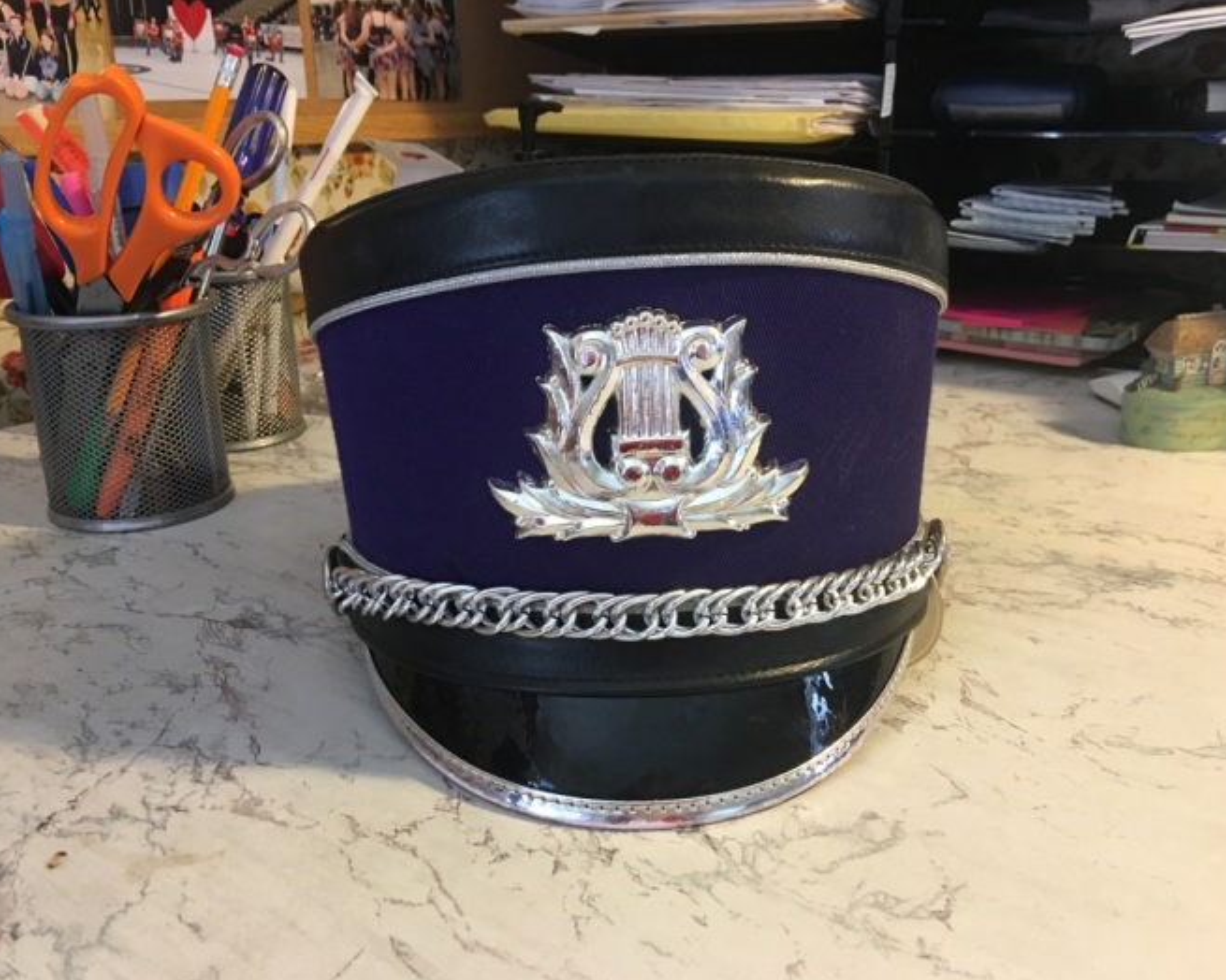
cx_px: 594
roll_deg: +1.1
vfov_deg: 47.1
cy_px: 501
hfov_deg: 57.2
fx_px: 1125
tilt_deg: -17.8
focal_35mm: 31
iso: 80
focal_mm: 4.15
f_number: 2.2
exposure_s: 1/15
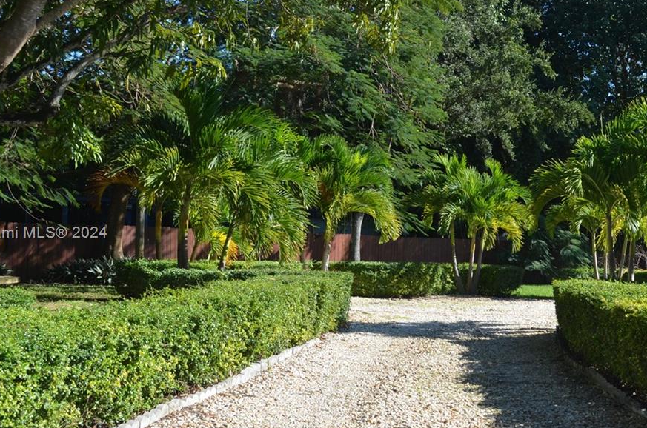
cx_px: 463
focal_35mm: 55
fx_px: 986
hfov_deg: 35.7
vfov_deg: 24.5
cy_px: 234
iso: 160
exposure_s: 1/500
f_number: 6.3
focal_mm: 20
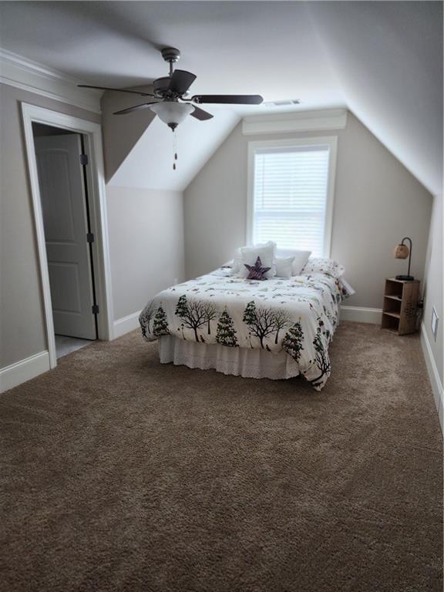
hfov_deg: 58.9
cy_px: 296
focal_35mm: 23
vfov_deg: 73.9
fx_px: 393
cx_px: 222
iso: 200
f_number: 1.8
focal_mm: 6.4
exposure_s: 1/60
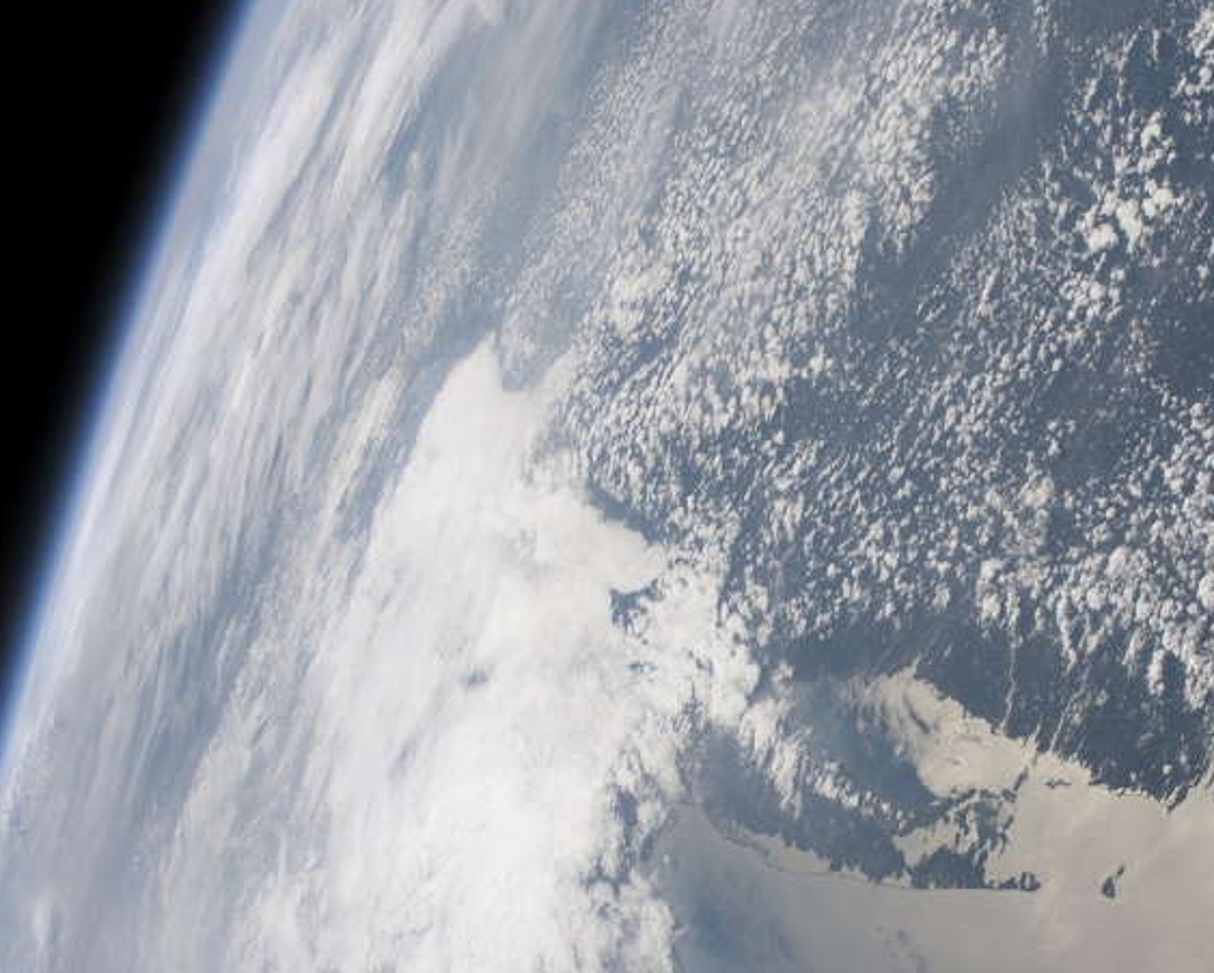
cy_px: 659
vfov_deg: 21.8
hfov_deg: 26.6
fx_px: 2516
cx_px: 977
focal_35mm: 70
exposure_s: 1/500
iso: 200
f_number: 11
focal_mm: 28
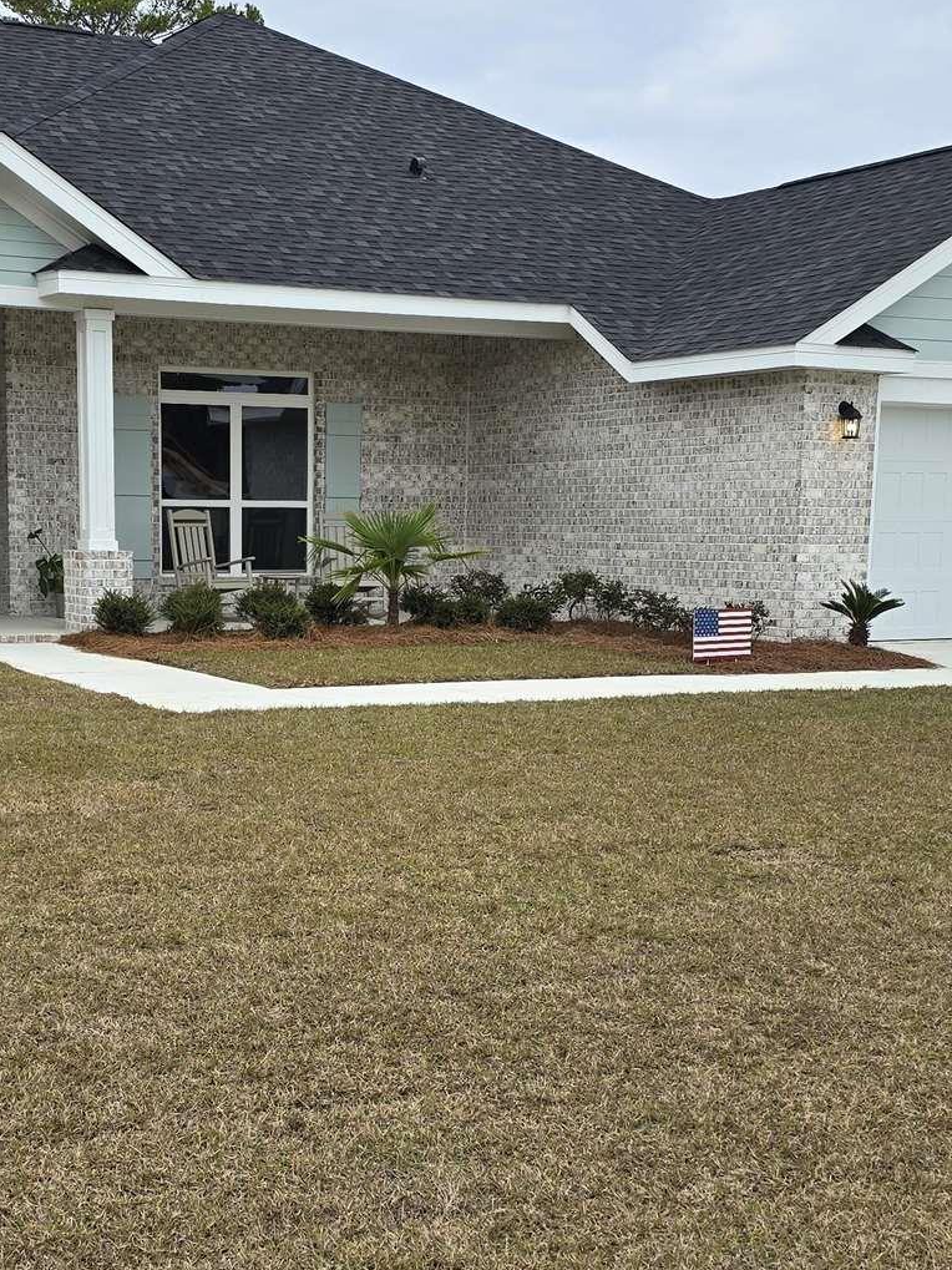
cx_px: 295
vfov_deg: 36.5
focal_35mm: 52
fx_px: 1907
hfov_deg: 27.8
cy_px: 831
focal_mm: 6.3
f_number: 1.7
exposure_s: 1/203
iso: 12
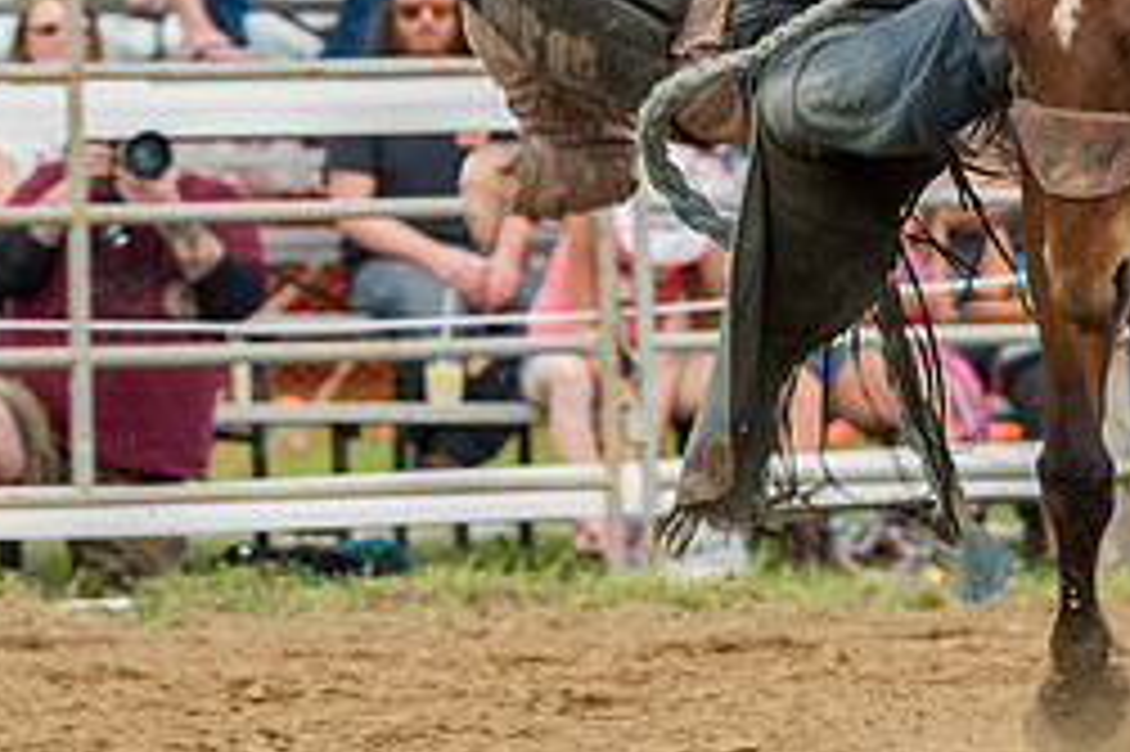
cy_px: 199
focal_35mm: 491
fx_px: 15401
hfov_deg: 4.2
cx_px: 788
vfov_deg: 2.8
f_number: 5.6
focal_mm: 180
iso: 400
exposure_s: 1/320
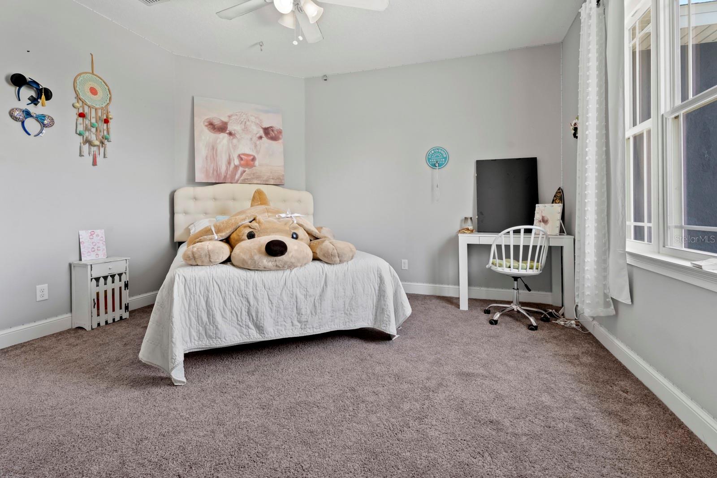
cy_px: 239
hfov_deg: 96.7
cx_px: 358
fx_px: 319
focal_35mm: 16
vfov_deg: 73.8
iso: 800
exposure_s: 1/5
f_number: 9
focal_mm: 16
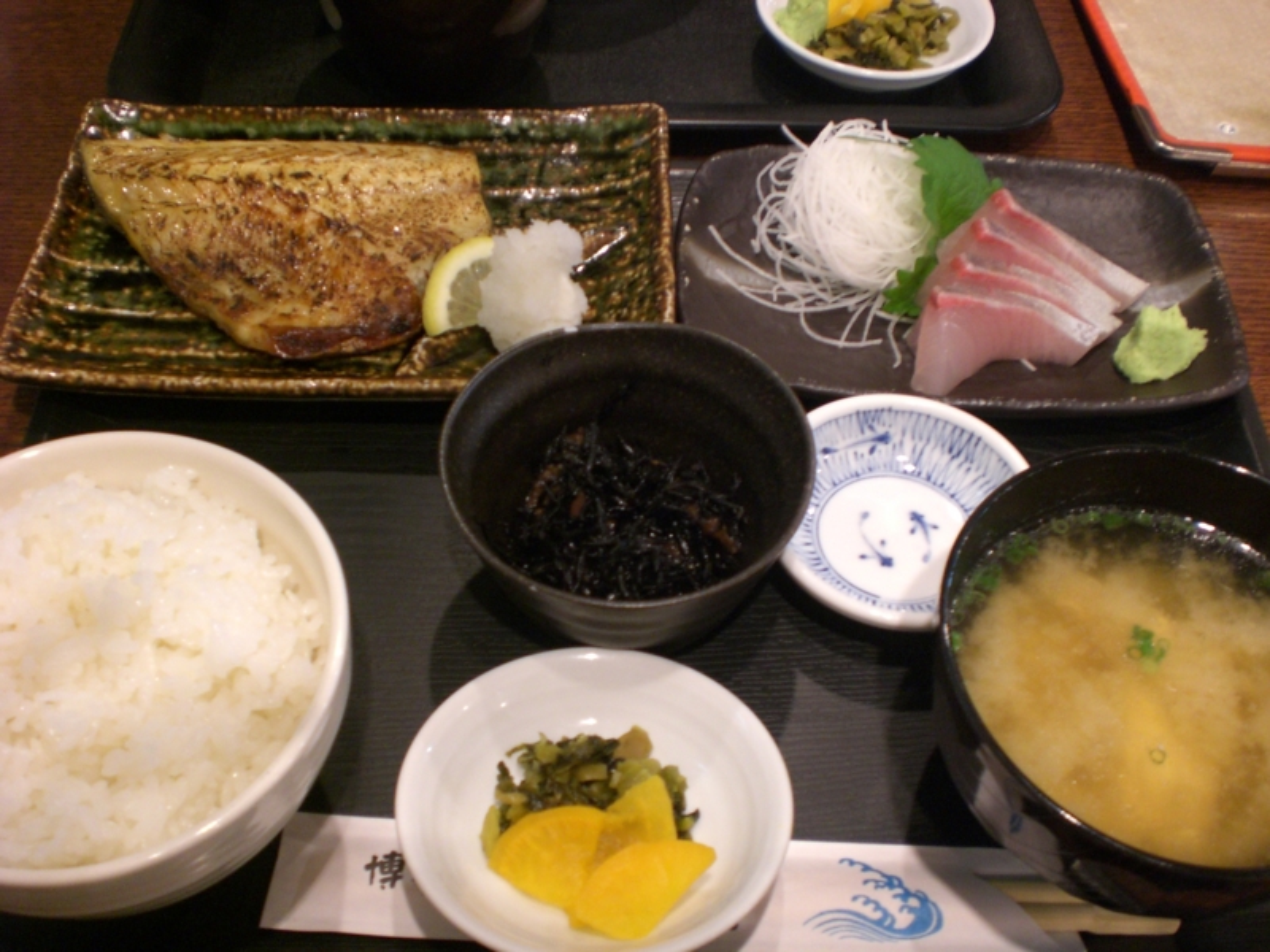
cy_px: 476
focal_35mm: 38
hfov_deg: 49.0
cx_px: 635
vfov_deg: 37.7
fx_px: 1394
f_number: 3.1
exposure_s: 1/10
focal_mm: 6.3
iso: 200
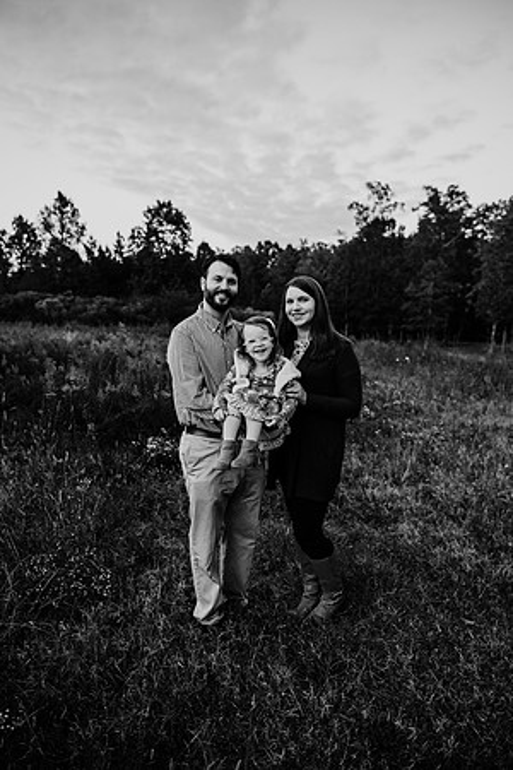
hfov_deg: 53.1
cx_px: 256
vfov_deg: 73.7
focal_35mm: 24
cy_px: 385
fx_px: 513
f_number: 2.8
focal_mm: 24
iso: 640
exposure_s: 1/320
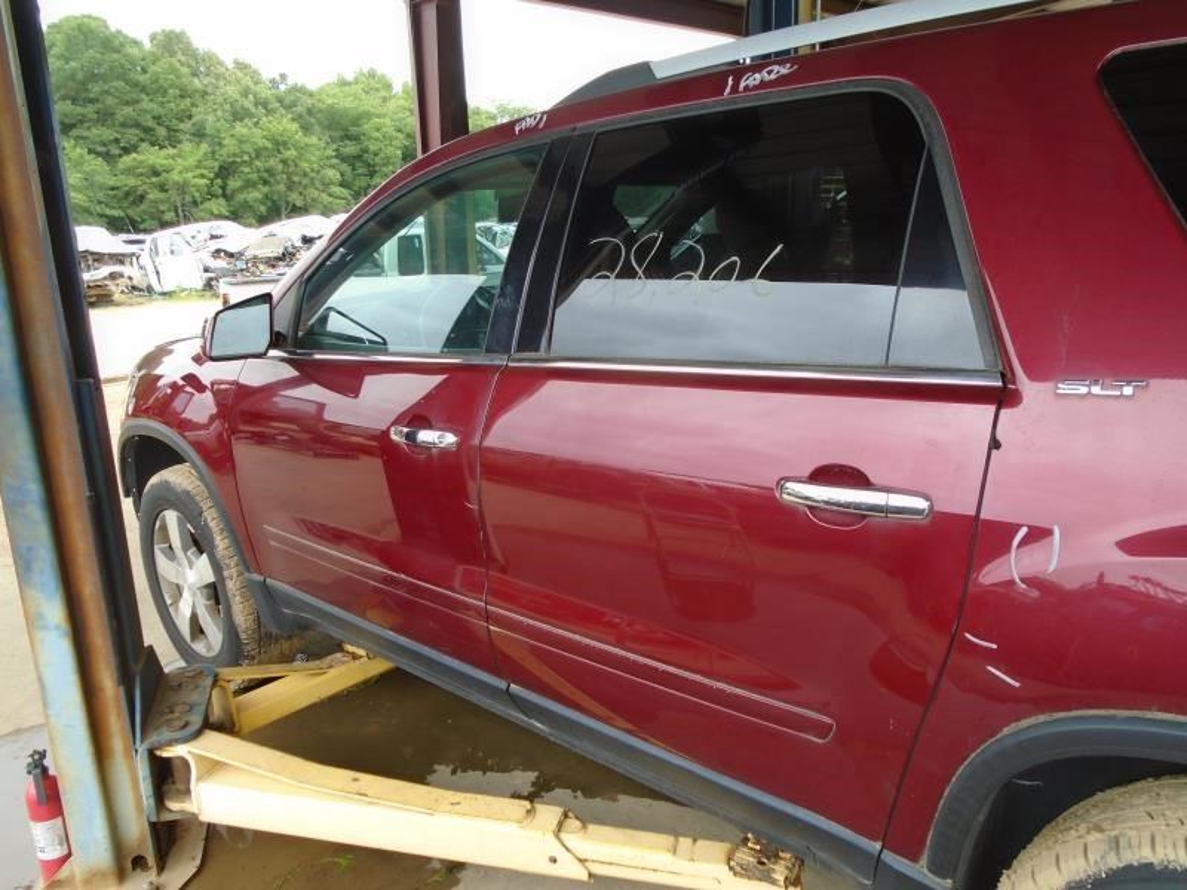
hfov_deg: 67.3
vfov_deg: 53.1
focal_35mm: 26
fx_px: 892
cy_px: 445
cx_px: 594
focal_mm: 4.6
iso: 100
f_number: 3.2
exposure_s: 1/100
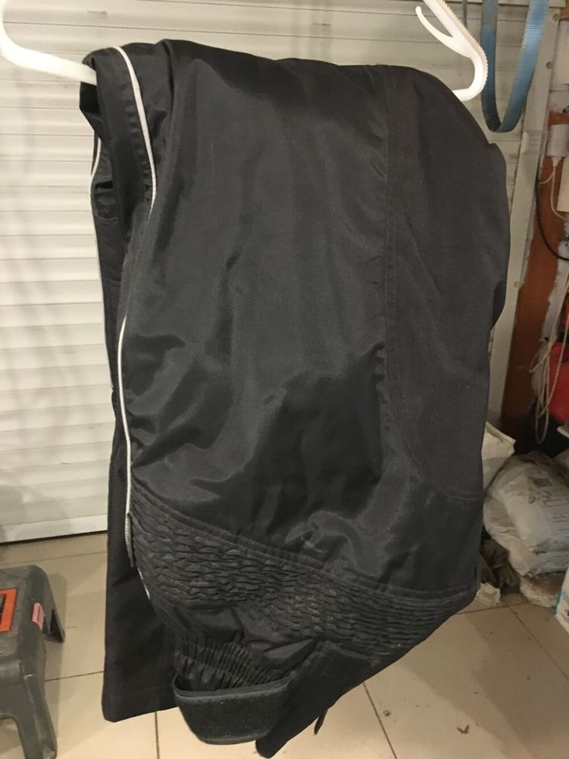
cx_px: 284
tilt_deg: -20.3
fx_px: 635
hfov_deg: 48.2
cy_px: 380
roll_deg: -1.4
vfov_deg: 61.7
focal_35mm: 29
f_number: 2.2
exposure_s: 1/17
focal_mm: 4.15
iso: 250
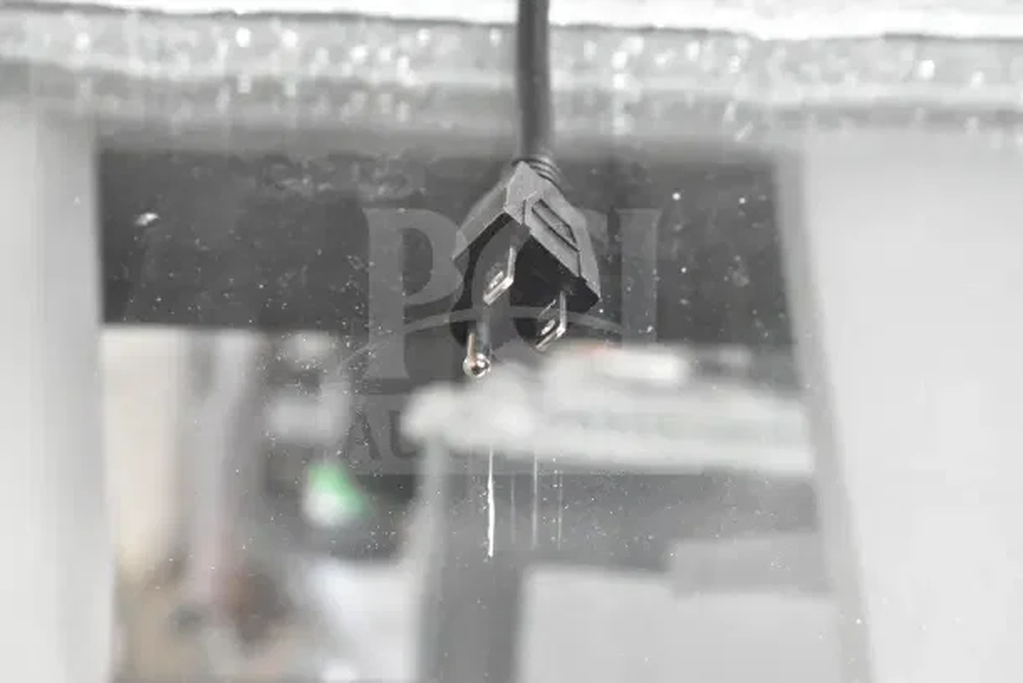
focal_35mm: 82
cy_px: 342
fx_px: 2345
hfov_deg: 24.6
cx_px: 512
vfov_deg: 16.6
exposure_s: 1/160
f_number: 7.1
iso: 6400
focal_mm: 55
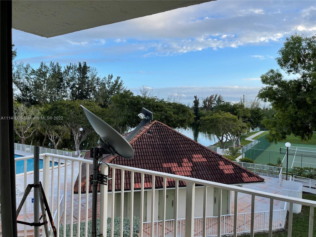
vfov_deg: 53.1
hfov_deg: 67.3
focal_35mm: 26
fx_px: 237
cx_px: 158
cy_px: 118
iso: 32
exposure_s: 1/1238
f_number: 1.6
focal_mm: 5.1
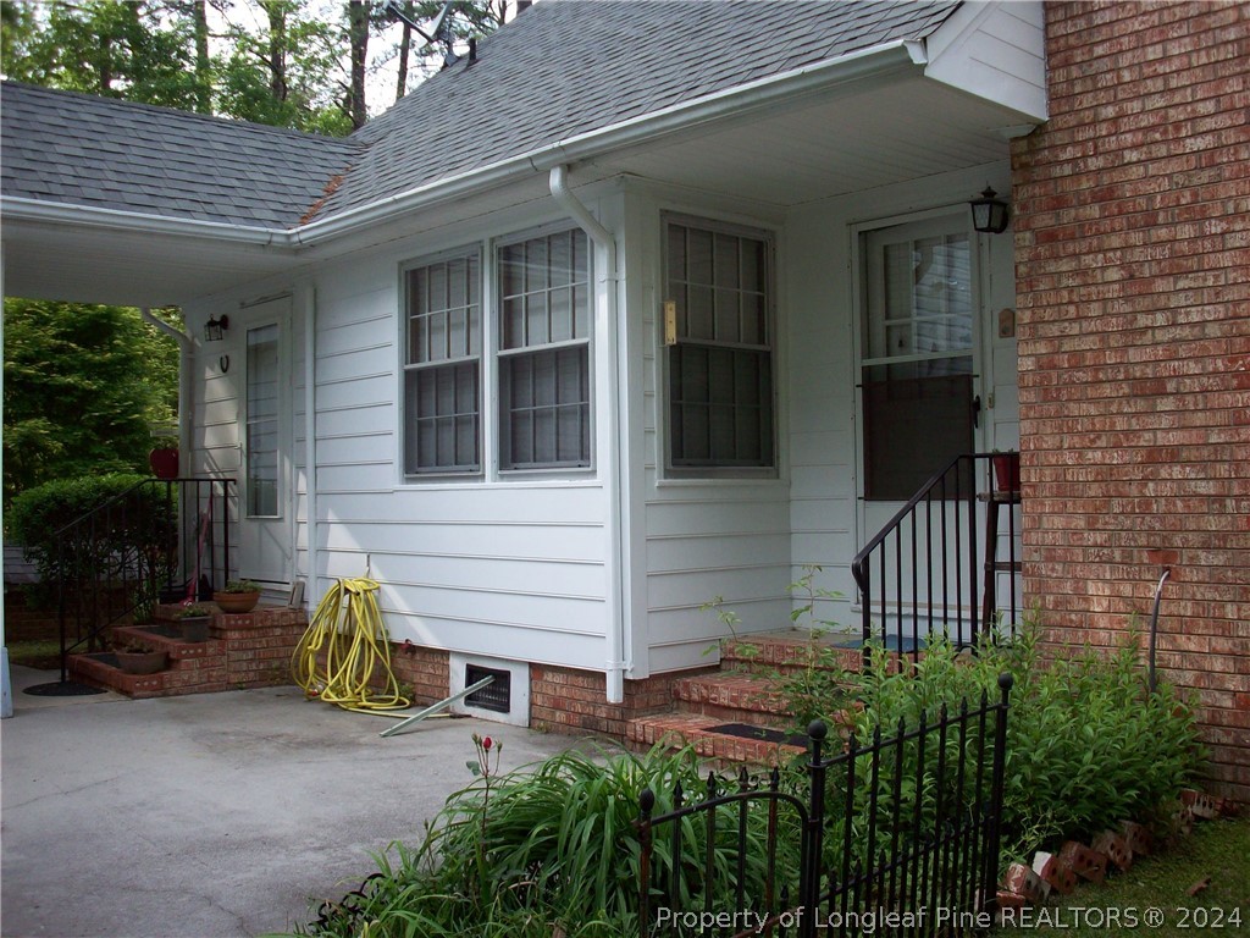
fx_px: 1336
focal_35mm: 37
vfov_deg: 38.7
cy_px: 469
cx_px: 625
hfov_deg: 50.1
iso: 80
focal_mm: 6.2
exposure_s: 1/199
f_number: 2.8
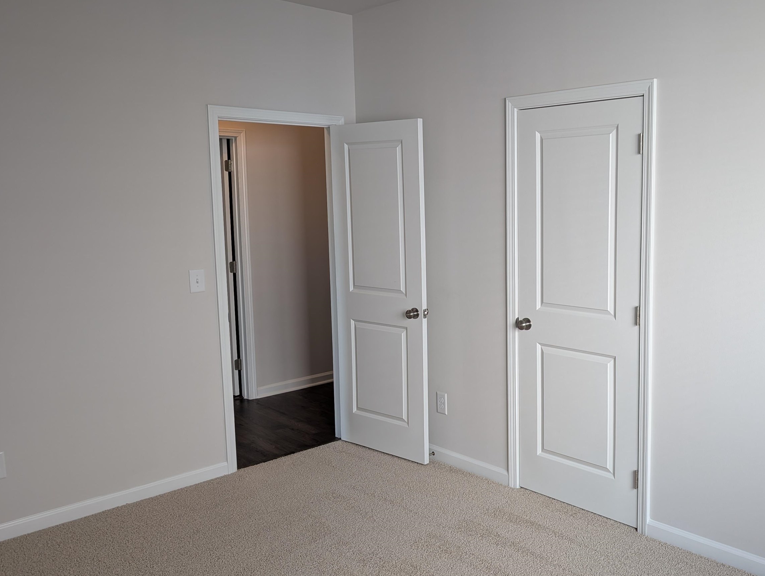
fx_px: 708
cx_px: 501
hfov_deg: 55.7
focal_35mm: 32
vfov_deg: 44.3
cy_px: 280
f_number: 1.68
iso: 29
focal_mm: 6.9
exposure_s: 1/28.2
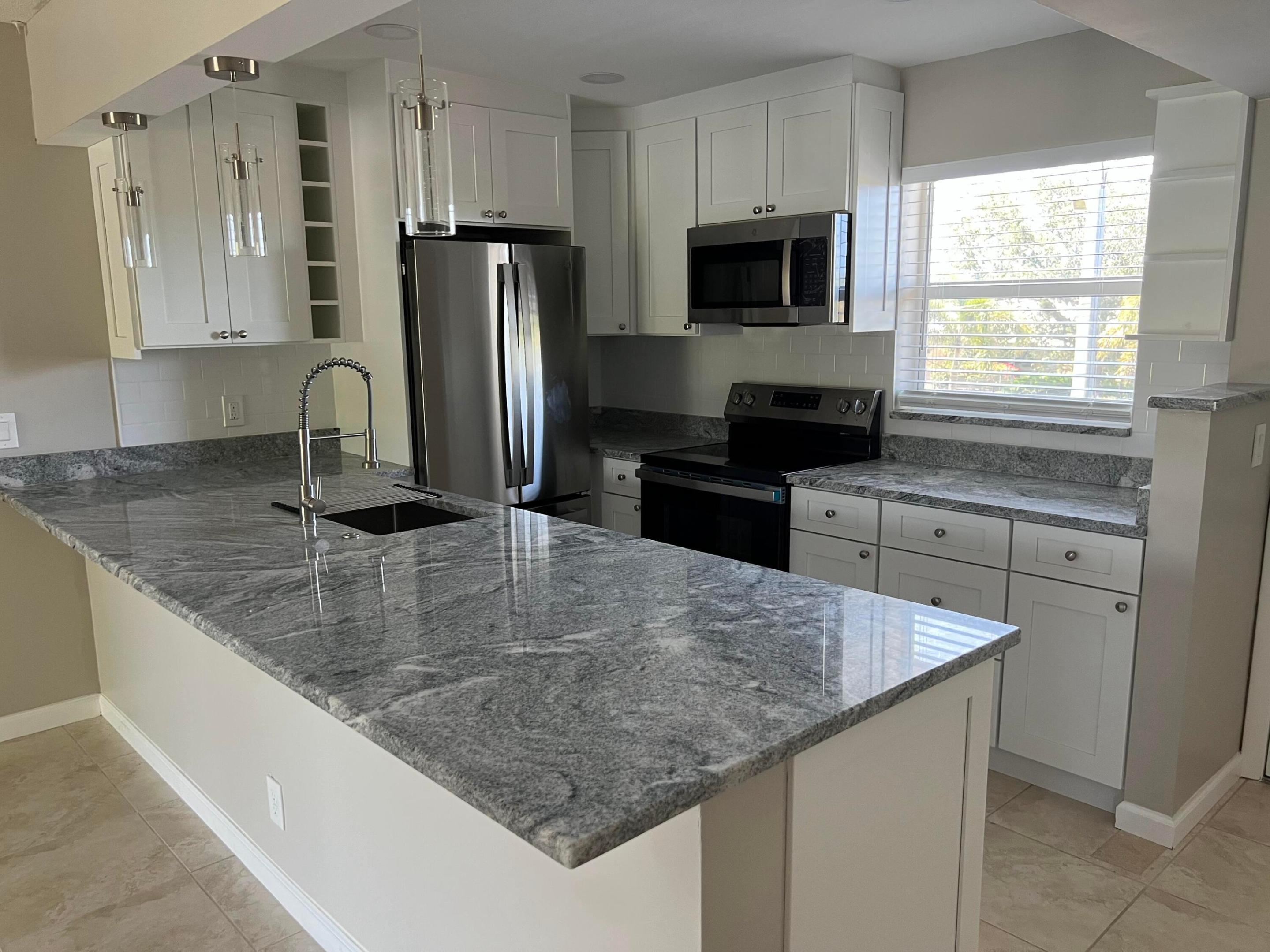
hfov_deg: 67.3
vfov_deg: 53.1
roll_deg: +1.0
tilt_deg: -10.5
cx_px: 635
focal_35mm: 26
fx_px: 954
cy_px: 476
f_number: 1.5
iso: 125
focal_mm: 5.7
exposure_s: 1/60
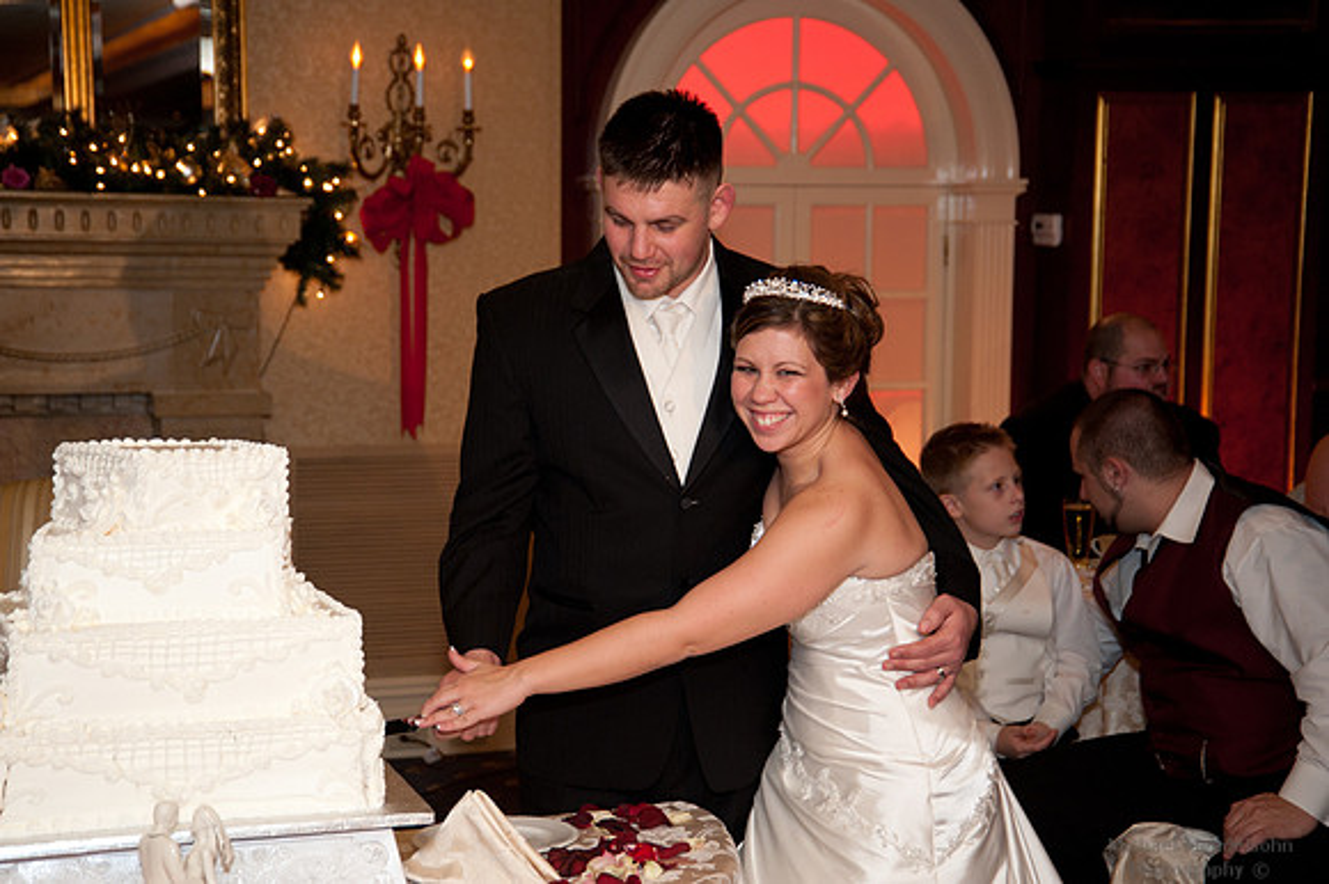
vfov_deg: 20.6
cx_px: 664
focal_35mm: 66
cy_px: 442
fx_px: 2435
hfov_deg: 30.5
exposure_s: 1/60
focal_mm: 66
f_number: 5.3
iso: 1250
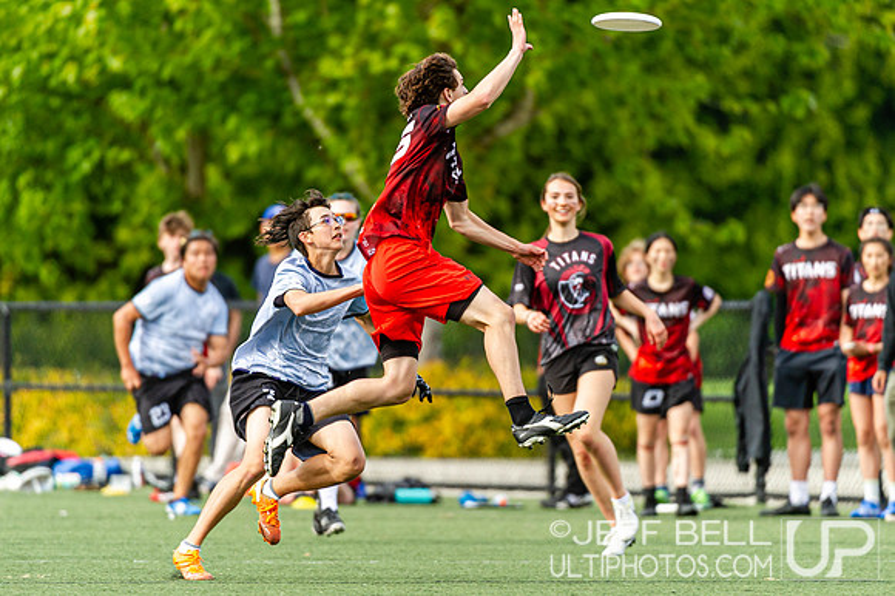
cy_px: 298
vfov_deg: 2.6
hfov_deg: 3.8
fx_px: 13314
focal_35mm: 536
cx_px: 447
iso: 400
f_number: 4
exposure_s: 1/1000
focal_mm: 400
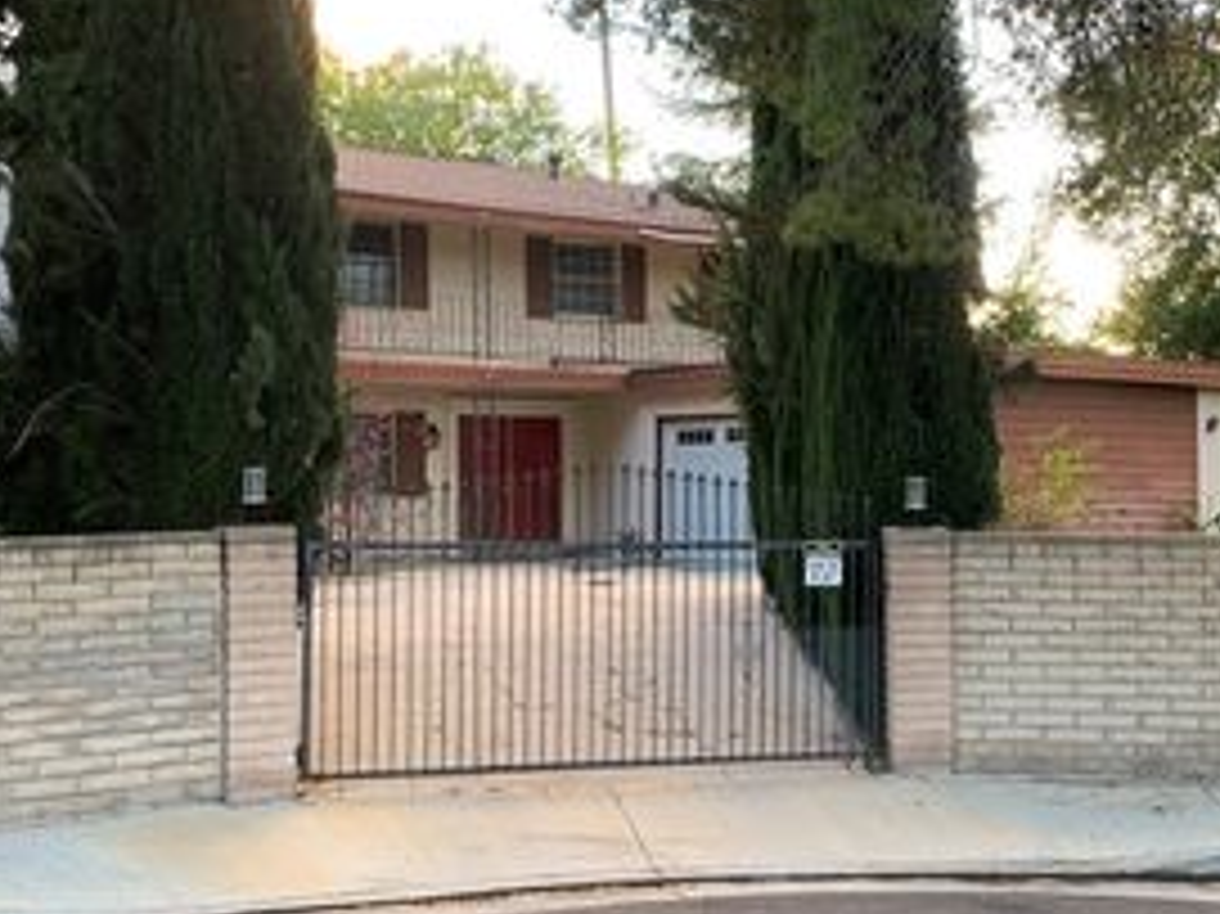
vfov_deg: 30.2
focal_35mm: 48
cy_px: 502
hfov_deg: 39.5
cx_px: 738
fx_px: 1691
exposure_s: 1/84
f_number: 1.8
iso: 100
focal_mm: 4.25
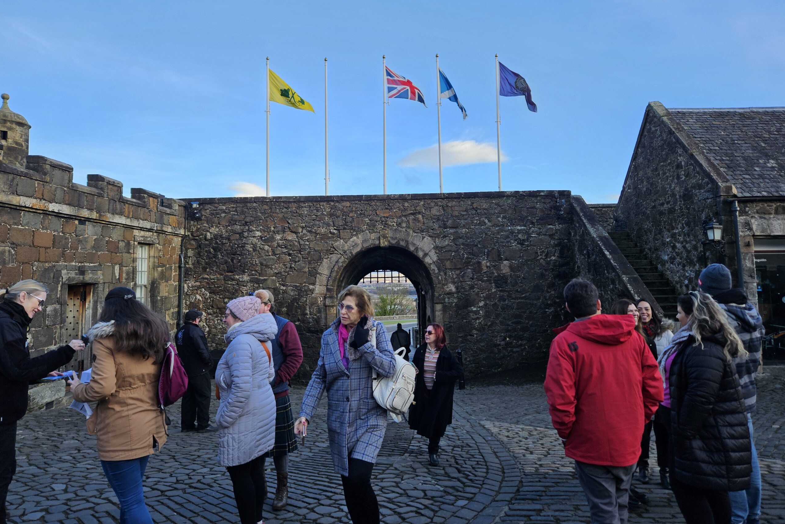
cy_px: 229
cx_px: 392
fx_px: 523
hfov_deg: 73.7
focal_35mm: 24
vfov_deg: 53.0
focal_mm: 5.4
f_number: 1.8
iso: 25
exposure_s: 1/311
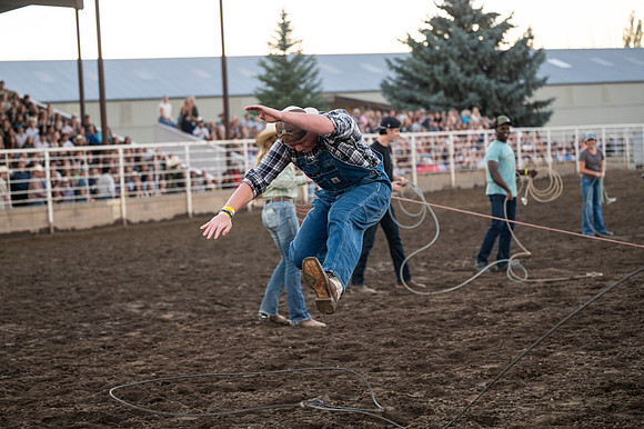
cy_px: 192
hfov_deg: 26.2
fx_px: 1384
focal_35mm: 77
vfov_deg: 17.6
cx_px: 322
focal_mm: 70
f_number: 2.8
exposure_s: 1/640
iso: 800
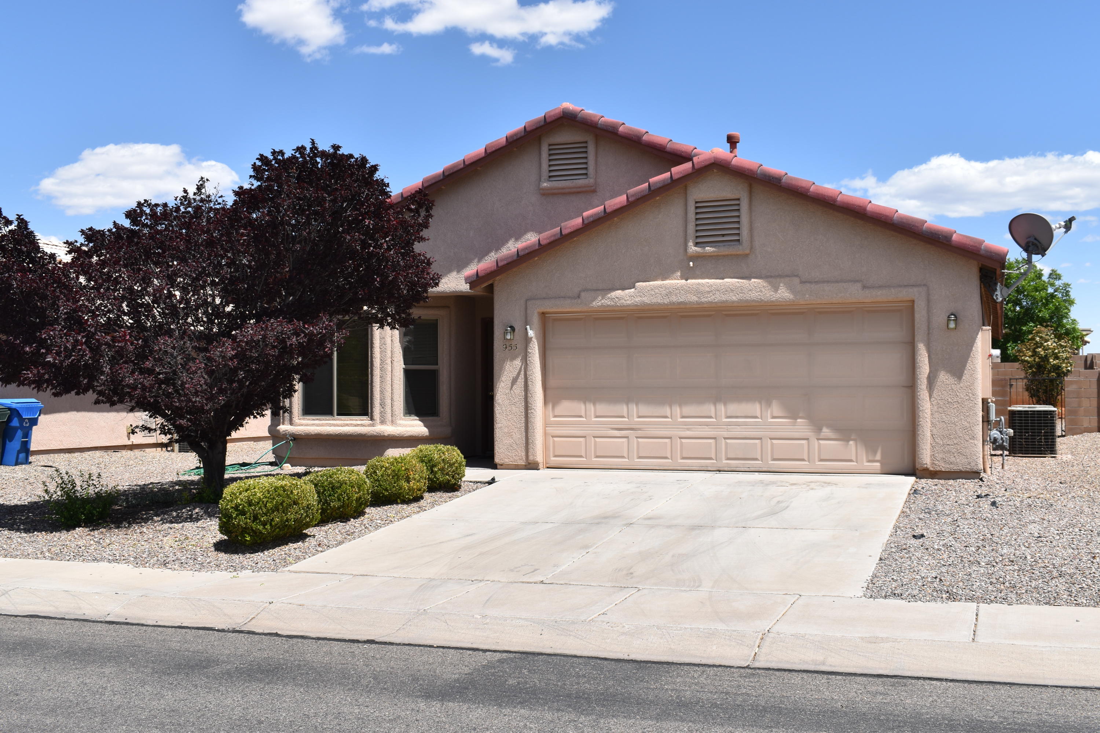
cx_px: 550
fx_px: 1146
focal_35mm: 38
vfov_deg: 35.5
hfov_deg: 51.3
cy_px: 366
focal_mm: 25
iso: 100
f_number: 11
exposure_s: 1/200
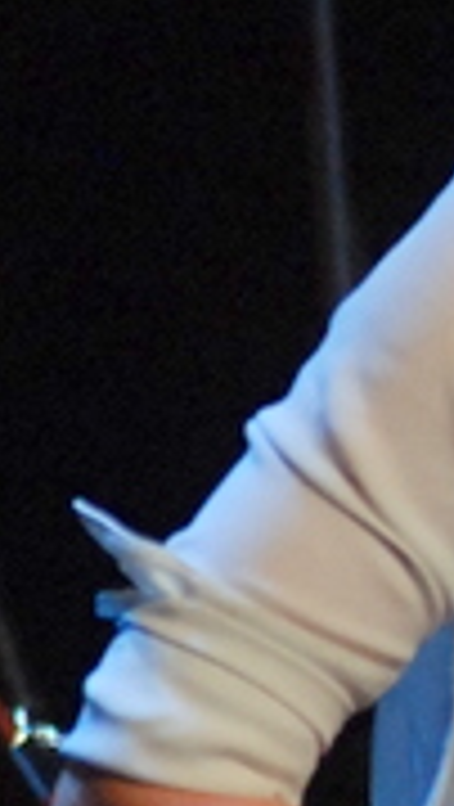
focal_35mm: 1266
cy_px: 572
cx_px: 1079
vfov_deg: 1.7
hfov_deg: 1.0
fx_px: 27030
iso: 1600
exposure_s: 1/640
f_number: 2.8
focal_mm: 200
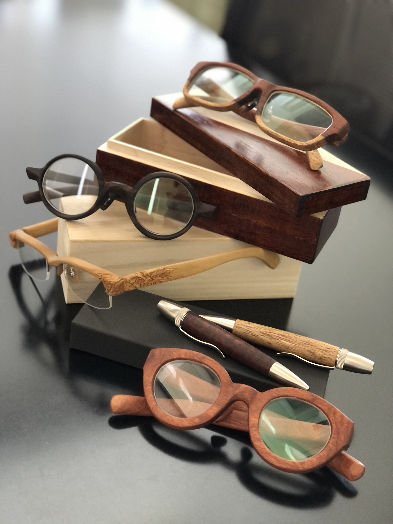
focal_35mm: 57
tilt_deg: -31.3
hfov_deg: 25.7
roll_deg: -8.7
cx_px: 196
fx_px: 863
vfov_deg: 33.8
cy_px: 262
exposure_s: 1/30
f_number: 2.8
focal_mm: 6.6
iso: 320
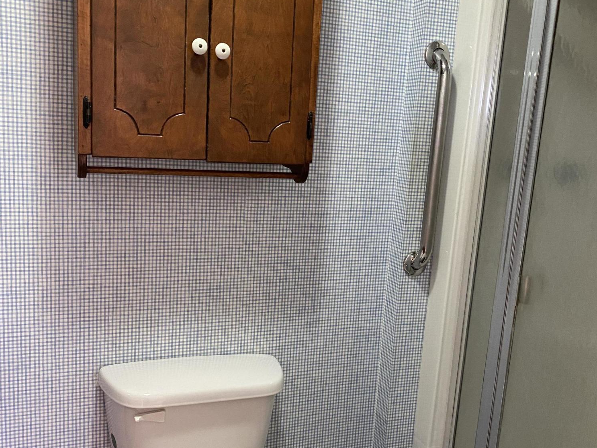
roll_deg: -3.2
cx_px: 297
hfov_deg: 52.6
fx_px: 604
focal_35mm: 35
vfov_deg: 40.6
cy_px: 245
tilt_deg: -10.6
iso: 320
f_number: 1.8
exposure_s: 1/40
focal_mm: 4.25
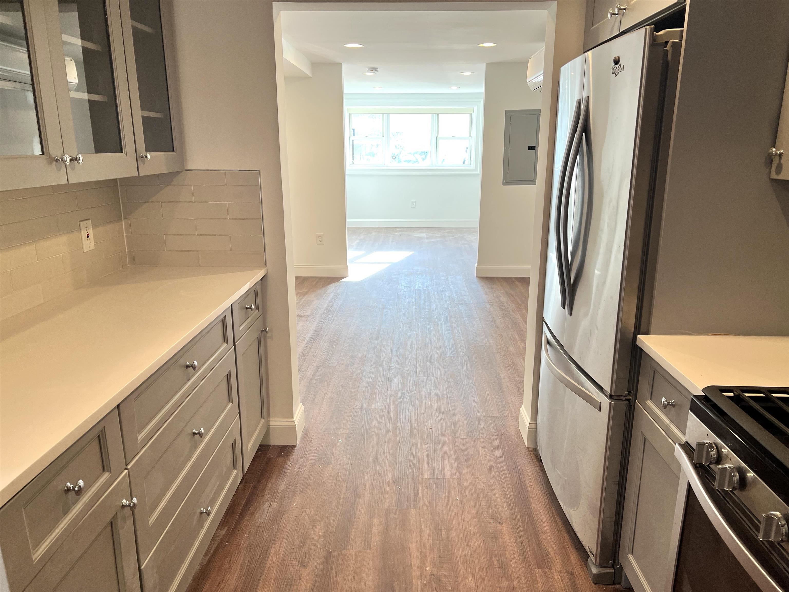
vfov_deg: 53.1
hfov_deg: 67.3
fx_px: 593
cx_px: 394
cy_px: 296
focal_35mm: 26
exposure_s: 1/120
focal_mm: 5.7
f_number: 1.5
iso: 80
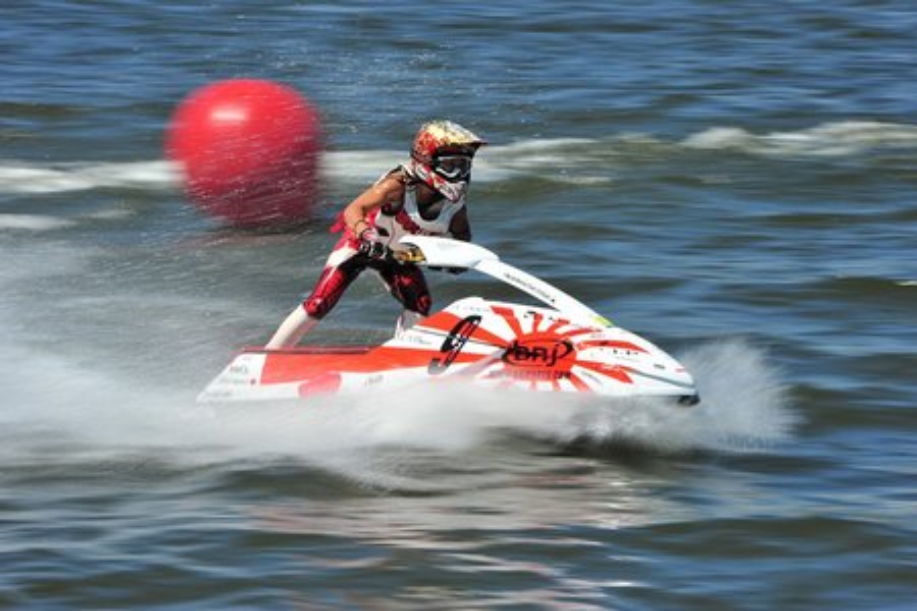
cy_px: 306
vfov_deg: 8.1
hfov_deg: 12.1
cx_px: 458
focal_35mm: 170
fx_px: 4330
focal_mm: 170
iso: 200
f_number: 22
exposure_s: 1/80
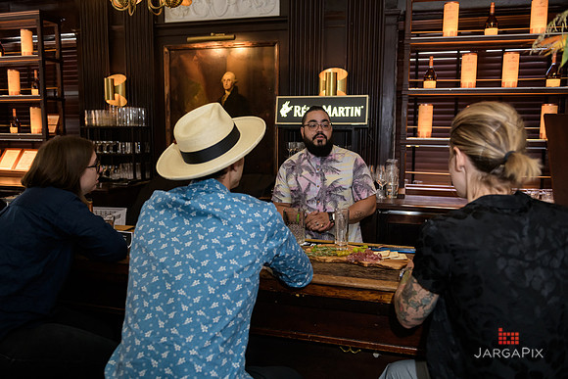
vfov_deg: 45.0
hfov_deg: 63.6
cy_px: 190
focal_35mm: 29
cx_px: 284
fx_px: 458
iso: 1000
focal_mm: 29
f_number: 3.2
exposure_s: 1/100
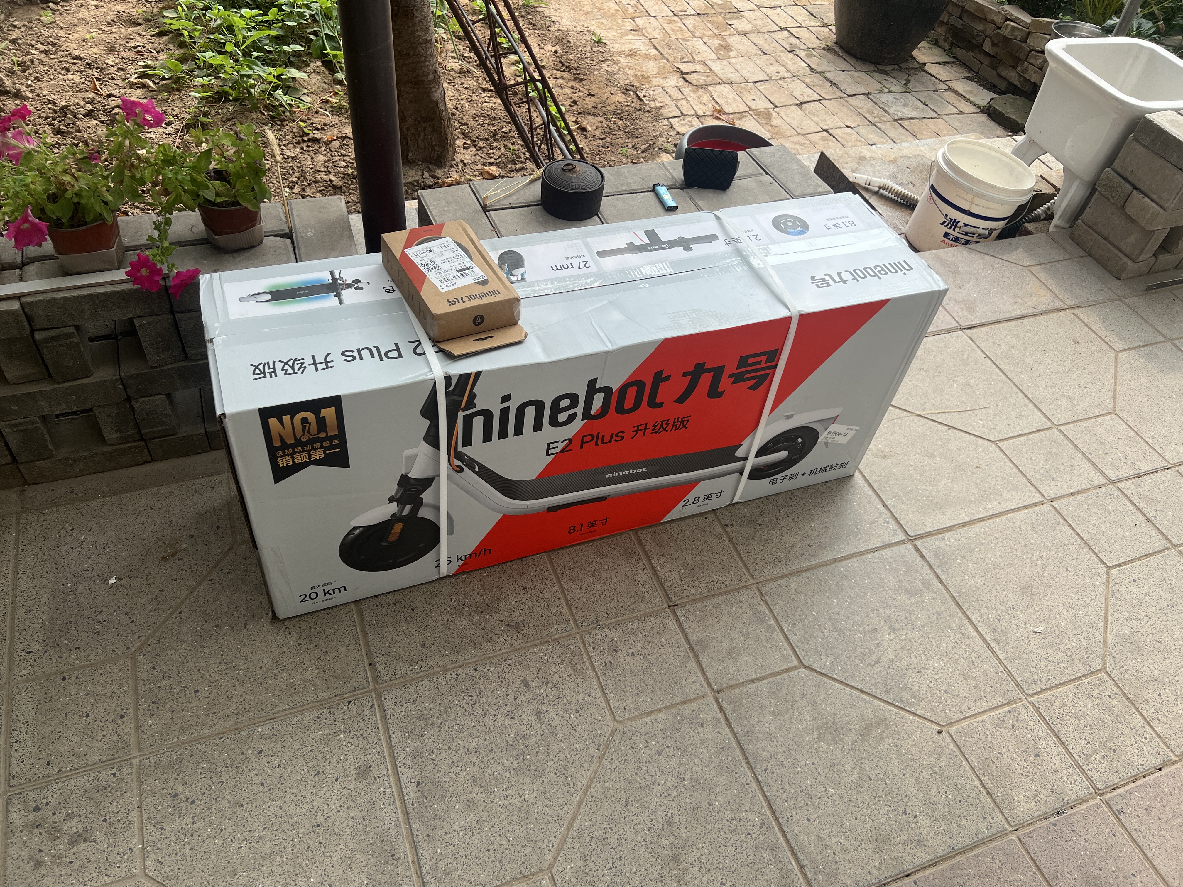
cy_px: 444
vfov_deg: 53.1
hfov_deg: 67.3
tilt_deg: -47.4
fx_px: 889
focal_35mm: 26
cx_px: 592
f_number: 1.5
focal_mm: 5.7
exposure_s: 1/1361
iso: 50
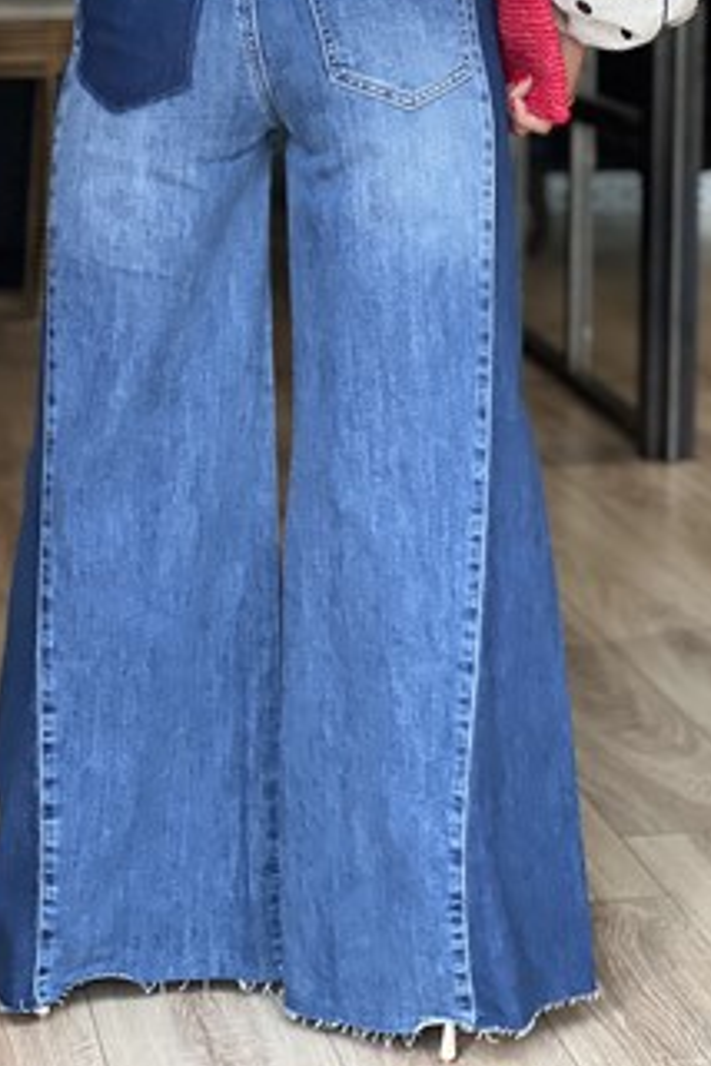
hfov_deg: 13.3
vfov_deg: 19.8
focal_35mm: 103
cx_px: 375
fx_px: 3051
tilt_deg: -11.7
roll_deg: +0.0
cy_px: 423
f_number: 2.8
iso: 250
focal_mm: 9
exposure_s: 1/110
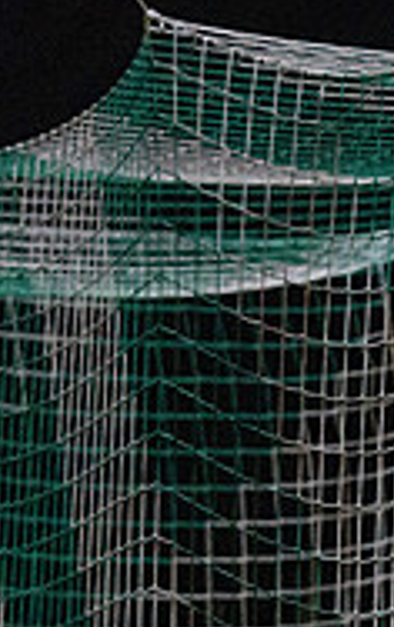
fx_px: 6423
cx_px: 784
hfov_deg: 3.5
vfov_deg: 5.6
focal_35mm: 375
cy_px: 777
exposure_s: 1/640
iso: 5000
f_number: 2.8
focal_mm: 90
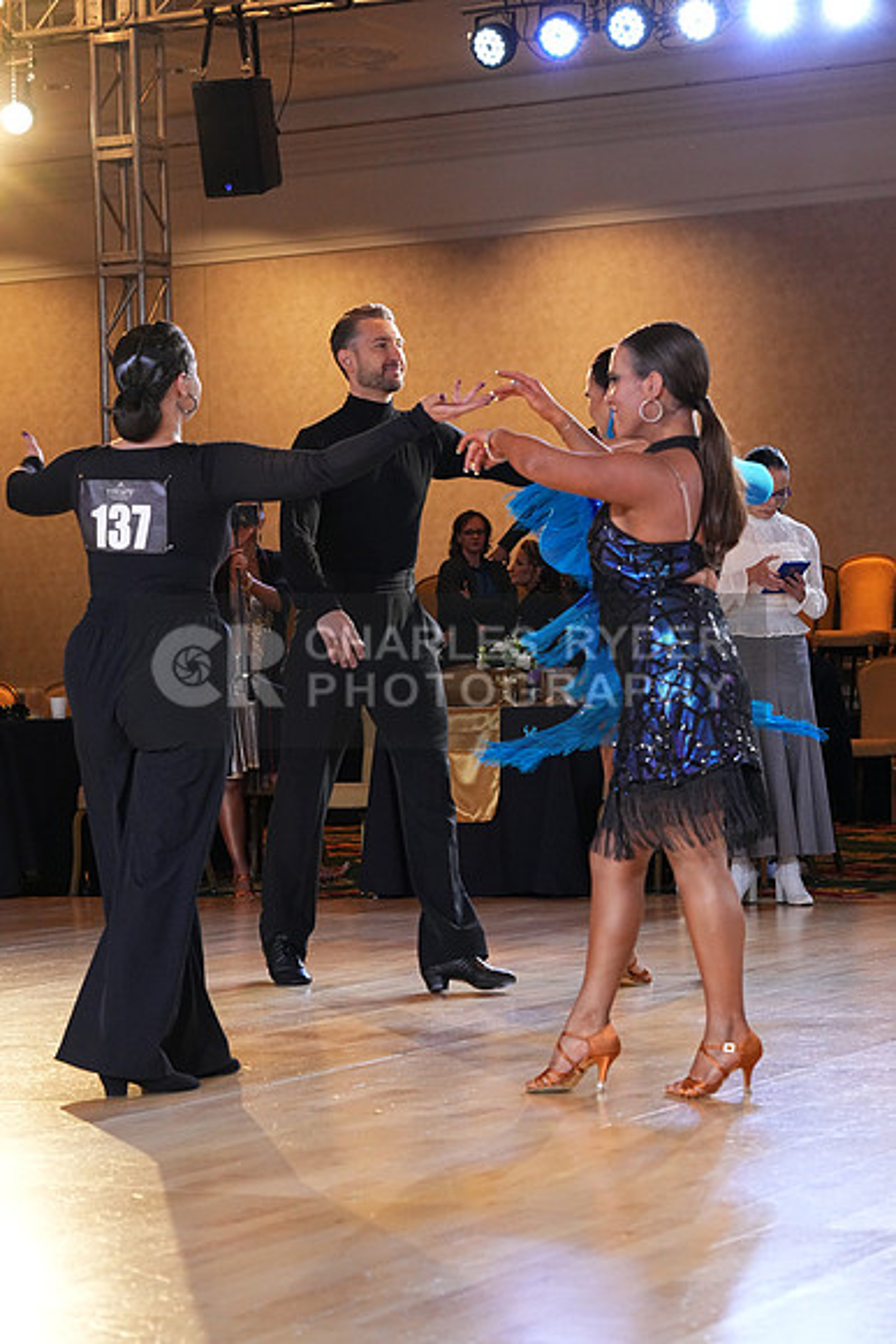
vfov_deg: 22.6
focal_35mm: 90
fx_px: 3358
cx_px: 448
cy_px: 672
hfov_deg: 15.2
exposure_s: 1/200
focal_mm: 90
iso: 5000
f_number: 6.3
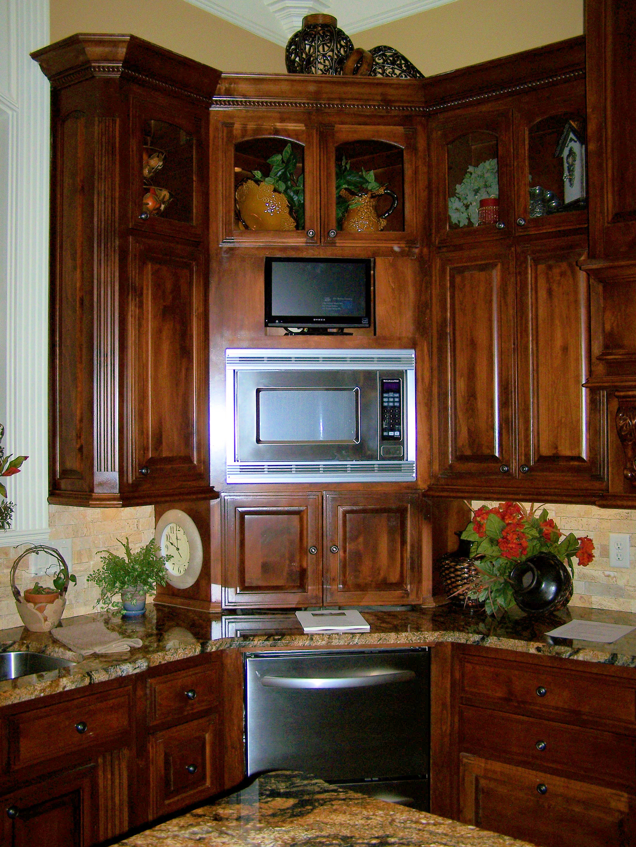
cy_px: 424
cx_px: 318
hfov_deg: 37.8
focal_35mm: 38
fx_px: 930
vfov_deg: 48.9
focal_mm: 6.3
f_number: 2.8
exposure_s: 1/800
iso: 100
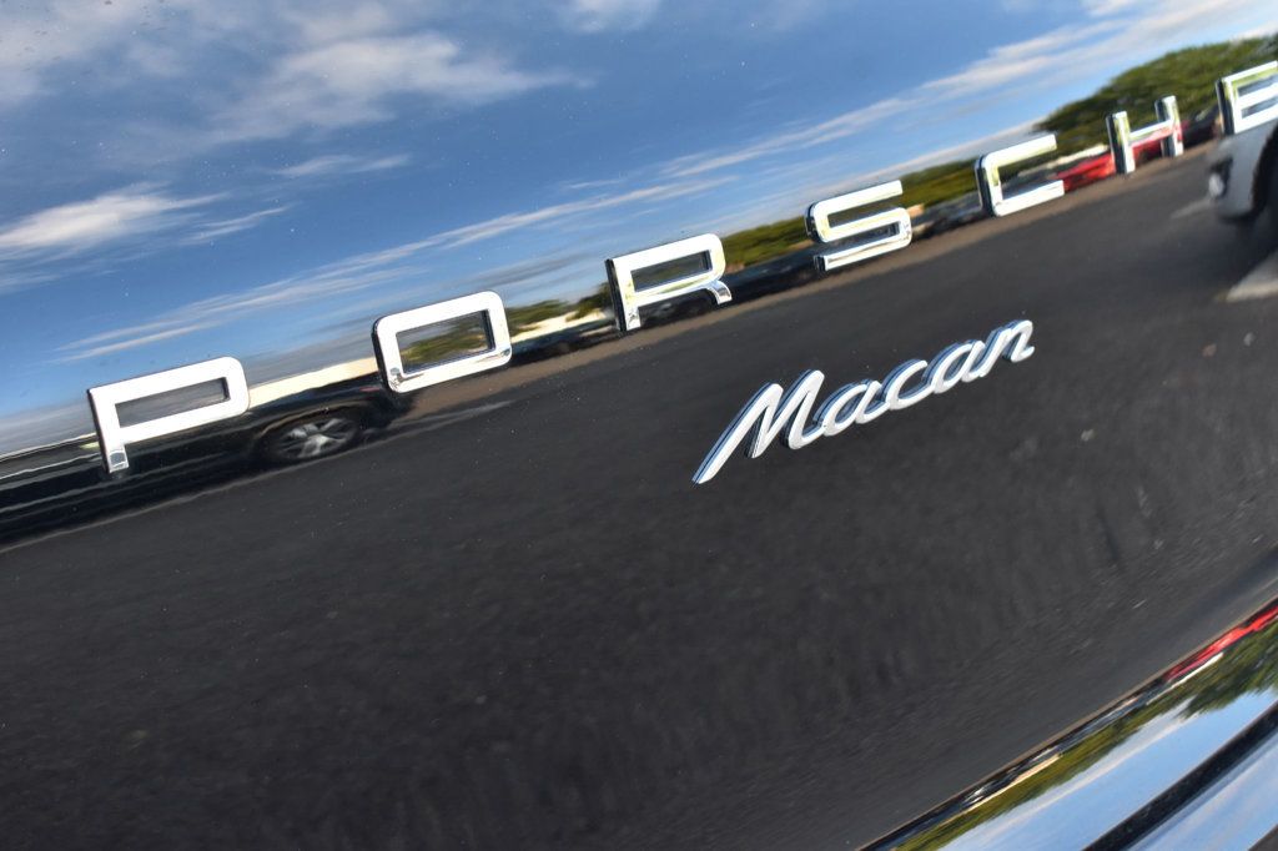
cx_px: 639
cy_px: 426
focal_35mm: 54
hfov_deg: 36.9
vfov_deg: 25.0
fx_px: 1916
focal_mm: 36
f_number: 8
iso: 400
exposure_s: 1/50
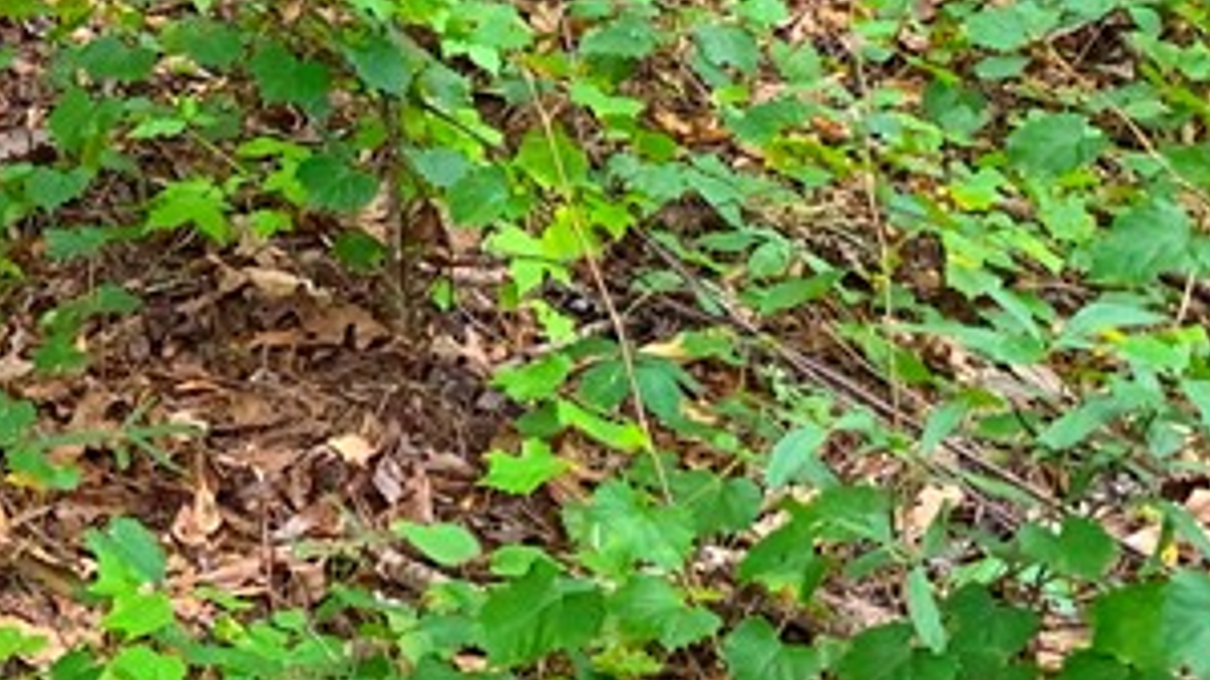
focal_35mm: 97
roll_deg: -0.3
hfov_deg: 19.5
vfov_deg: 11.3
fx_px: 3111
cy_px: -648
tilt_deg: -18.7
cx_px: -546
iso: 80
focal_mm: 4.25
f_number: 1.8
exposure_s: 1/121
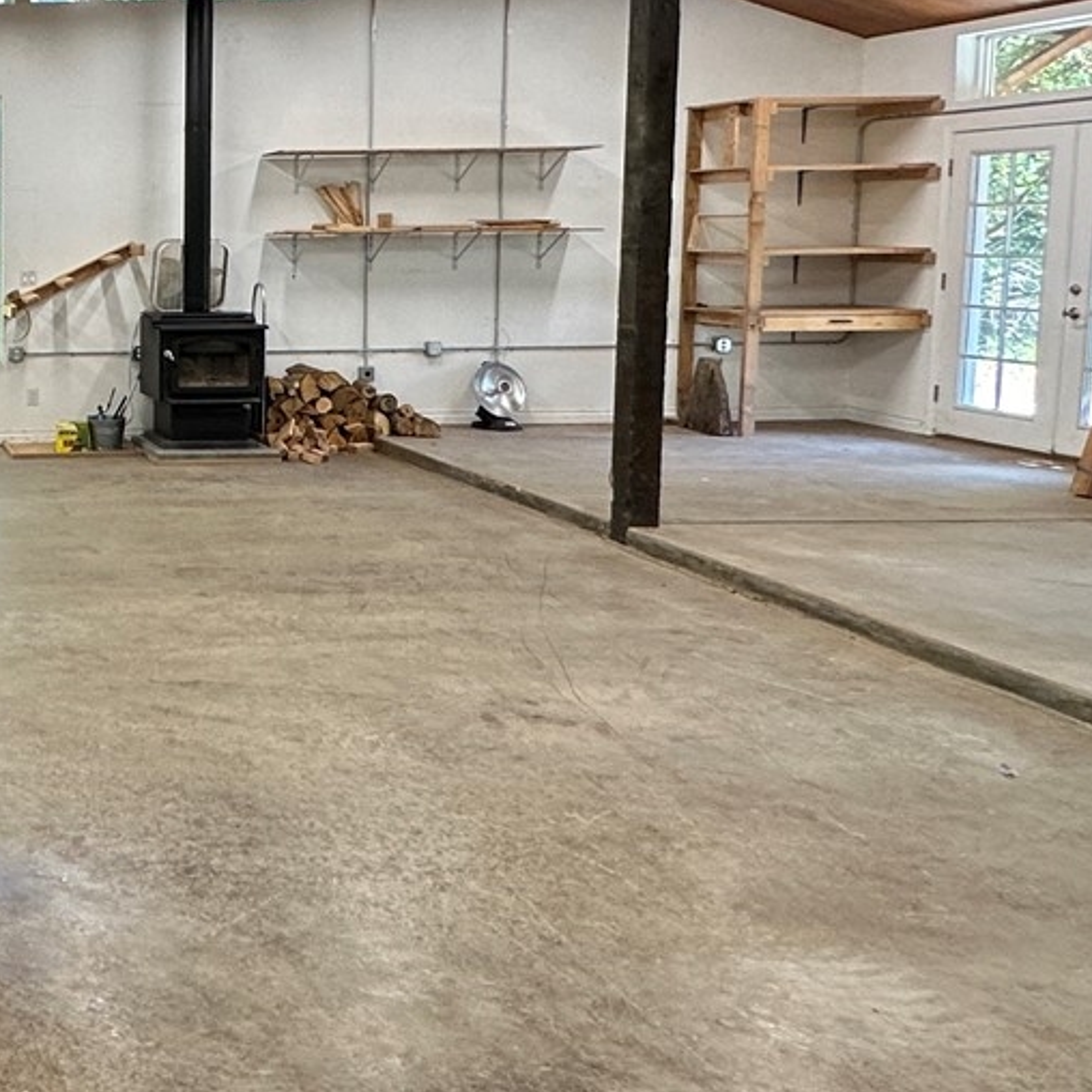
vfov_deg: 42.2
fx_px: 1392
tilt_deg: -6.1
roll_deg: +0.7
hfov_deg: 34.1
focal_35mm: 39
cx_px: -230
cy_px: 353
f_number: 2.2
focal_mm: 2.22
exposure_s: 1/120
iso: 160
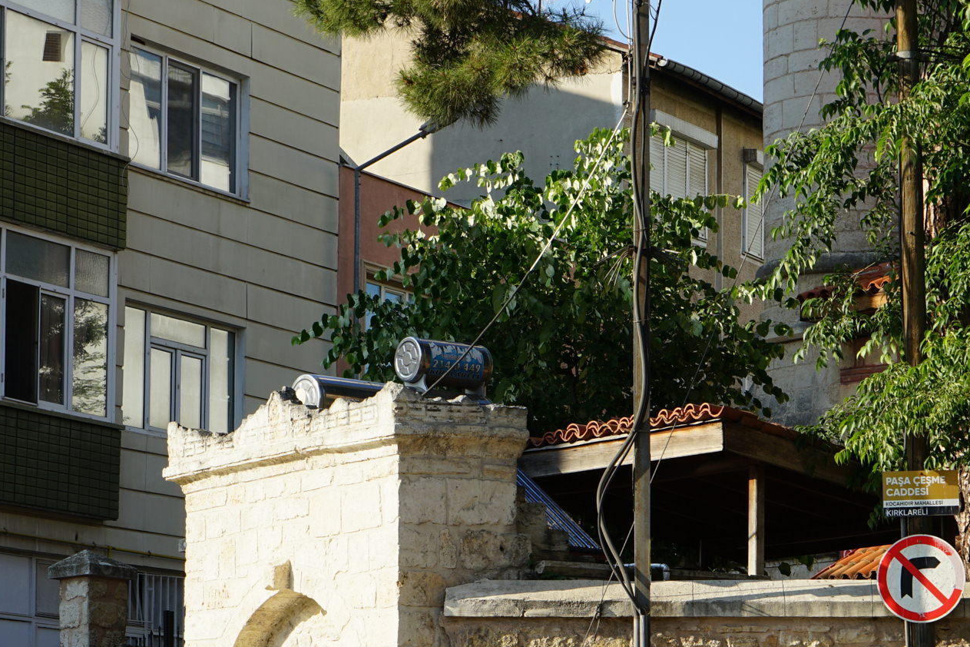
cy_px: 506
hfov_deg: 15.4
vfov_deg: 10.3
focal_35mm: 133
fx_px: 3583
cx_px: 647
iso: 100
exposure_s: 1/160
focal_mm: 70
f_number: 8
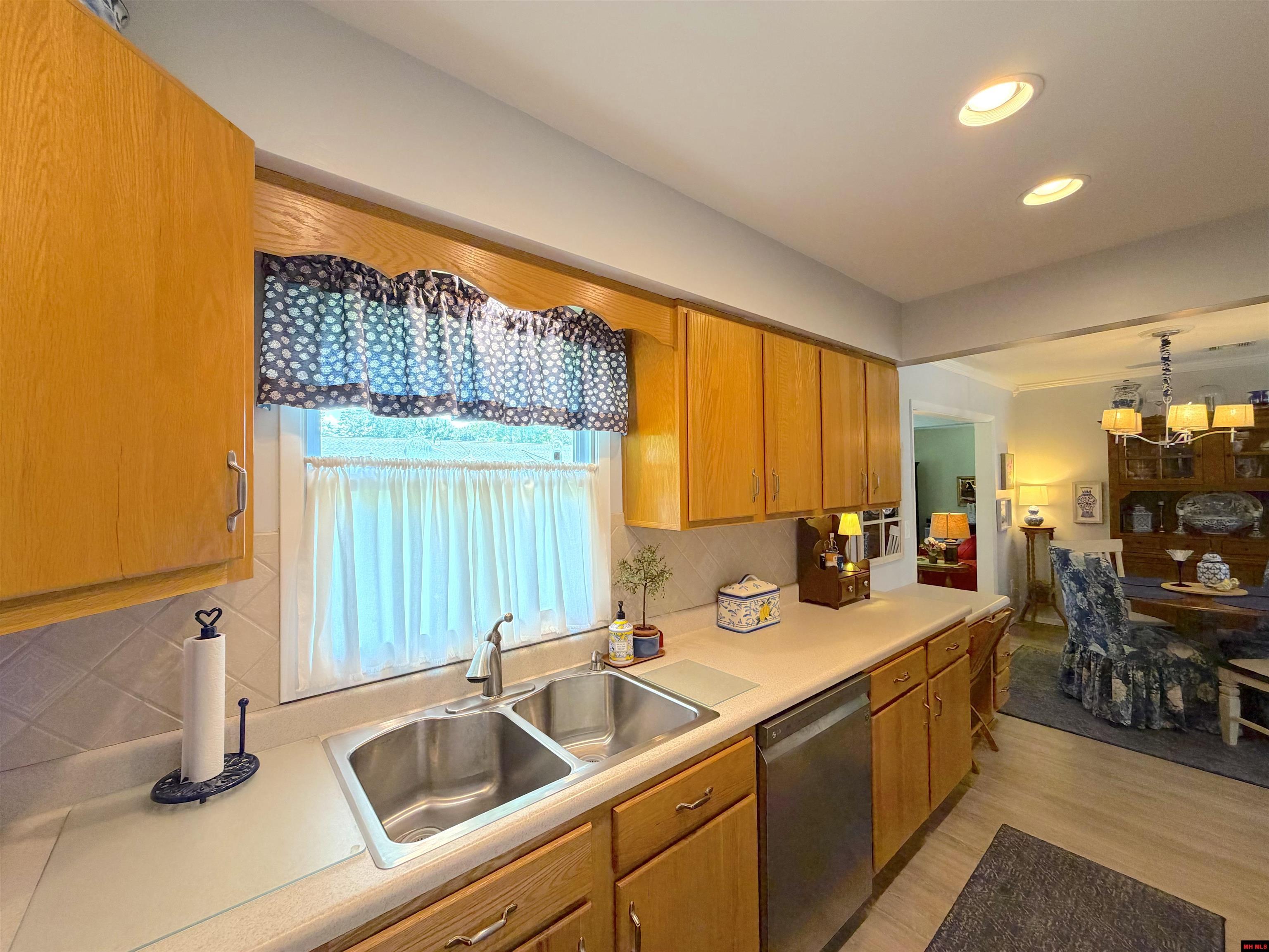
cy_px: 476
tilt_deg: +0.0
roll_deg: +1.0
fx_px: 513
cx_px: 634
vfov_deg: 85.7
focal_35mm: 14
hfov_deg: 102.1
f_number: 2.2
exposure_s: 1/120
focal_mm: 2.22
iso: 250
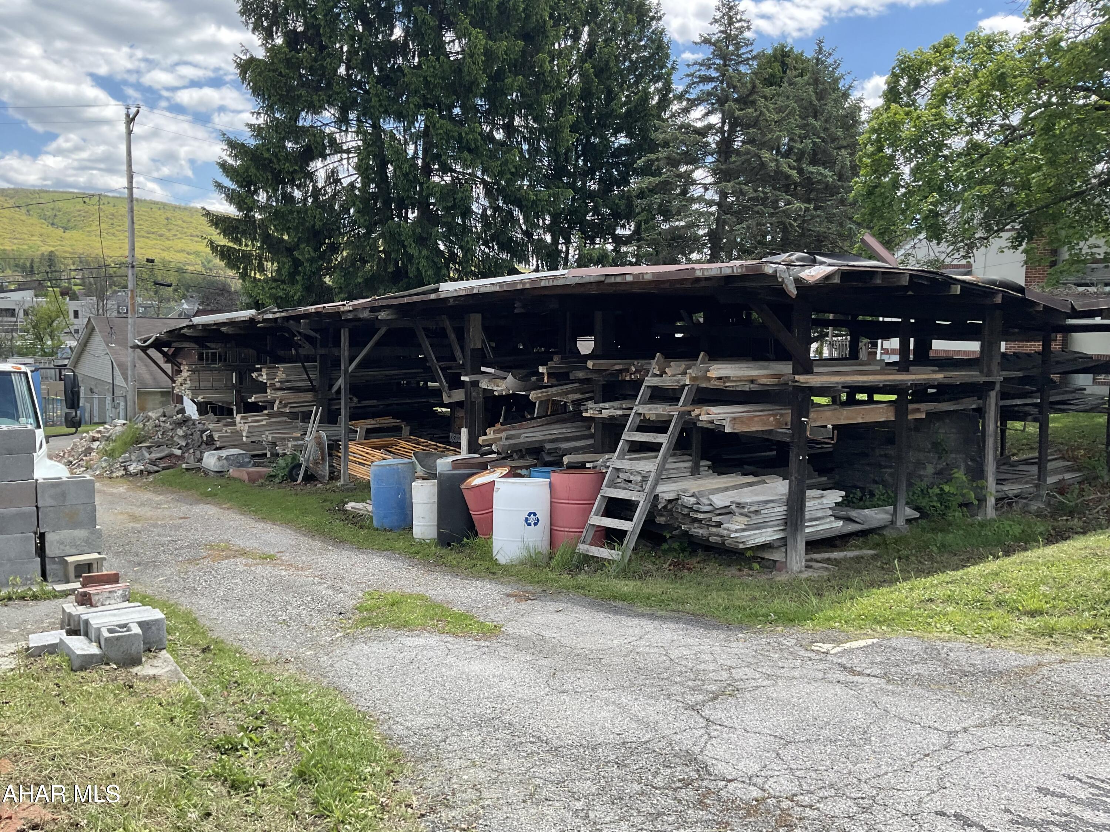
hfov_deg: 61.7
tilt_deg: -4.7
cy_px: 416
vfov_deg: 48.2
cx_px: 555
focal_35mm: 29
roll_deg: -0.9
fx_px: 930
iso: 16
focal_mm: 3
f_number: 1.8
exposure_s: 1/568
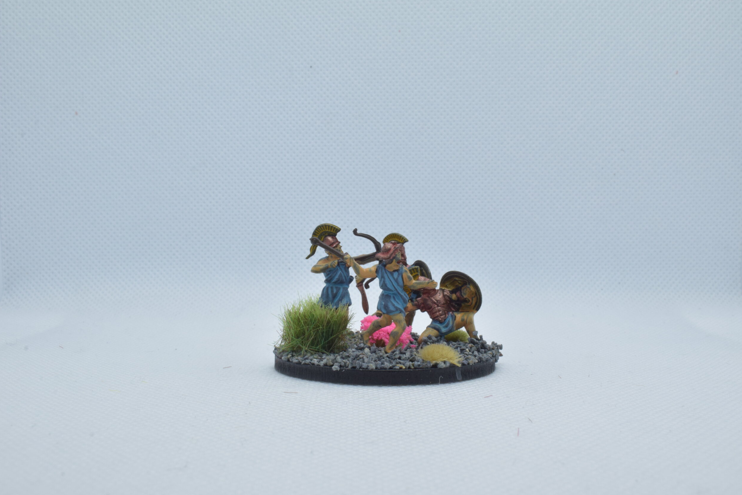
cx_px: 372
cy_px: 245
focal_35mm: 42
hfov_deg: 46.9
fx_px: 855
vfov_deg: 32.2
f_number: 22
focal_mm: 27
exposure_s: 1/60
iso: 800
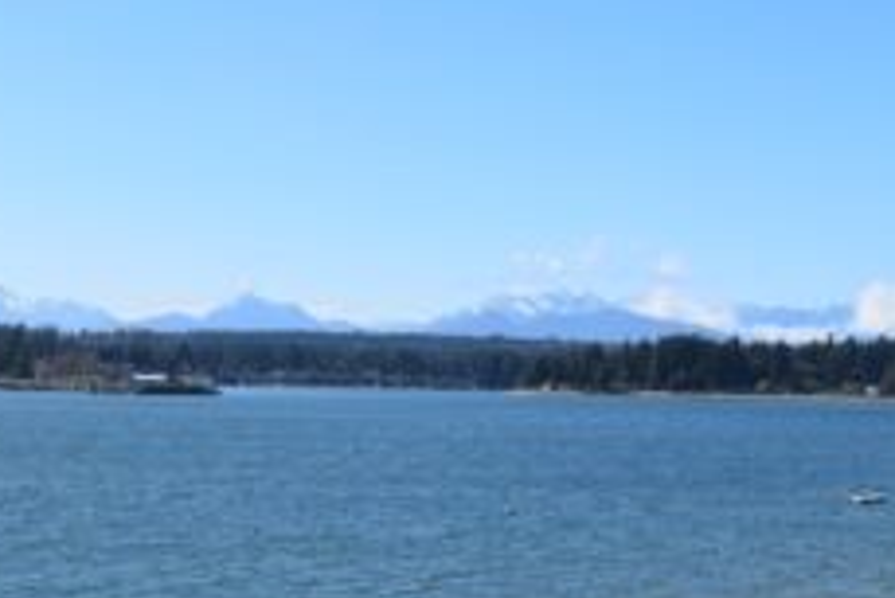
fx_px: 1763
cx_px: 598
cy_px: 350
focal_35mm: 71
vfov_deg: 19.2
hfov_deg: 28.3
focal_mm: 27
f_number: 10
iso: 200
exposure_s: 1/400
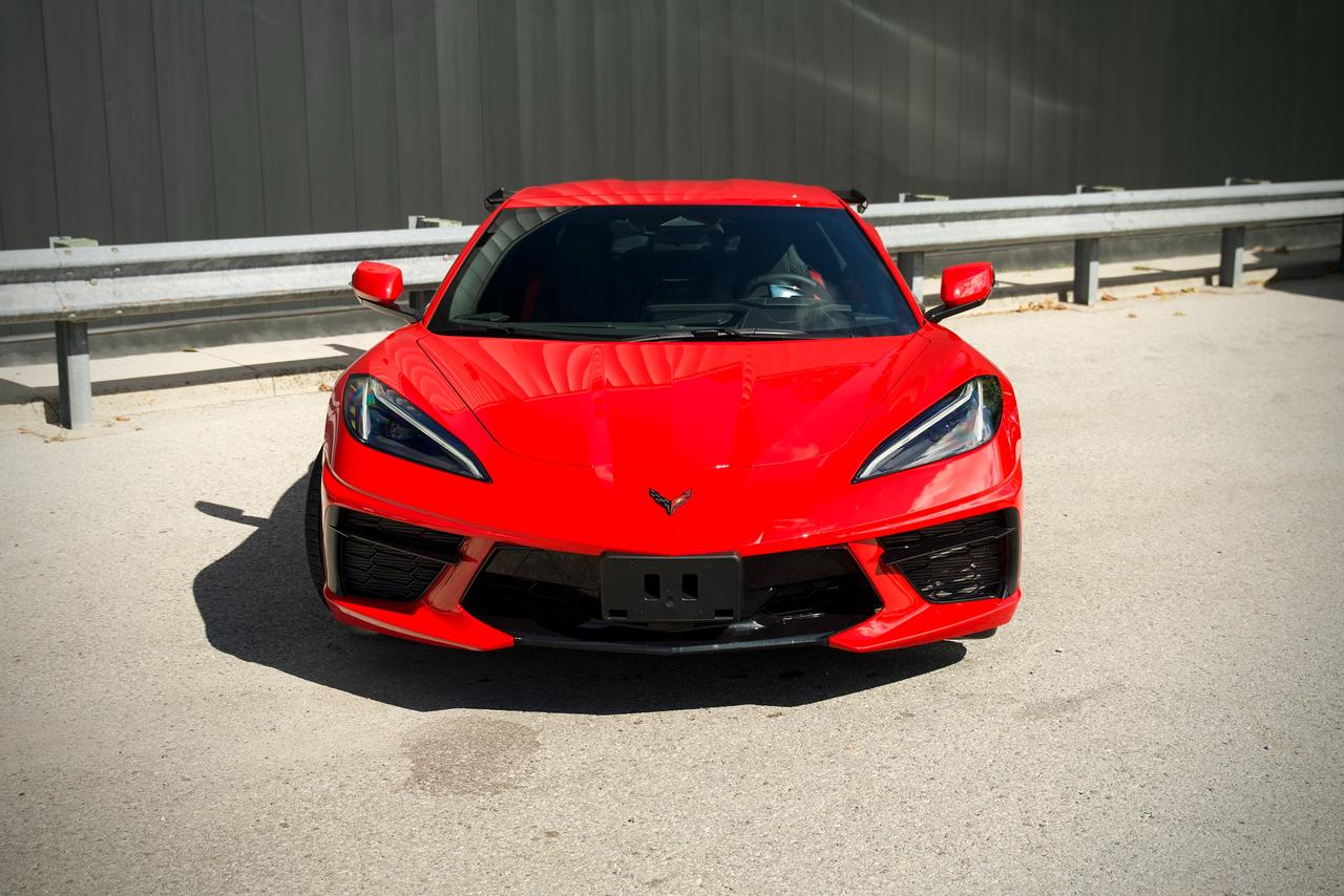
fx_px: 1708
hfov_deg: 42.9
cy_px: 448
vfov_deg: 29.4
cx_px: 672
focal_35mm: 46
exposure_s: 1/50
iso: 250
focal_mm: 30.5
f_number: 3.2
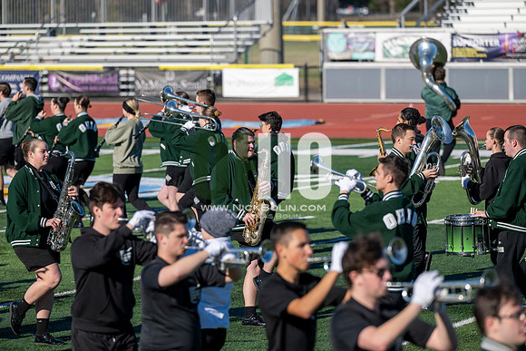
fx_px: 2923
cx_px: 263
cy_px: 176
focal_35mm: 200
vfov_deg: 6.9
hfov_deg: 10.3
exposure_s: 1/2000
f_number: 4
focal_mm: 200
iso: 160
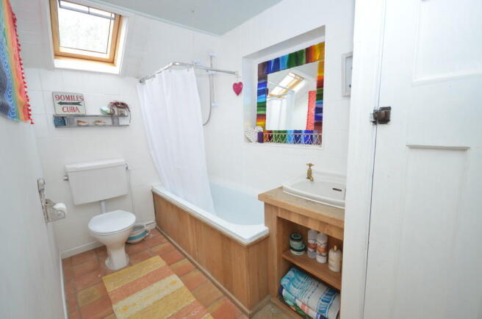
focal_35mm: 15
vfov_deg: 77.0
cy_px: 160
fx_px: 200
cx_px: 241
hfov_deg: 100.5
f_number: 4
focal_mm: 10
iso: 450
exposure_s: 1/60
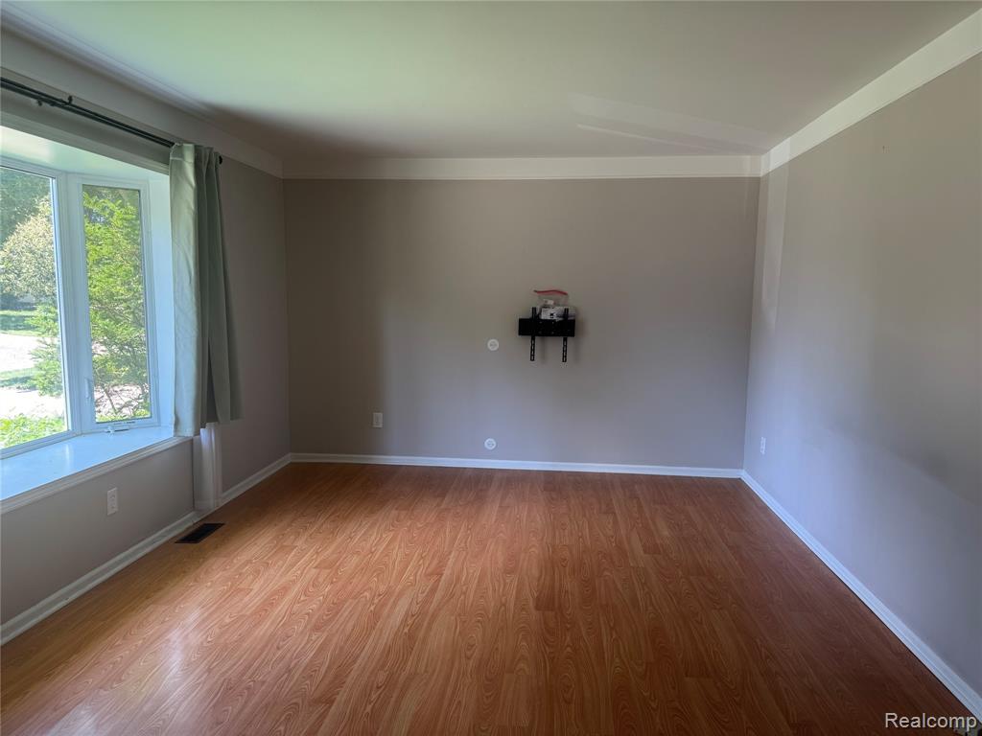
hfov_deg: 71.6
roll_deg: -1.3
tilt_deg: -6.2
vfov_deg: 56.8
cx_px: 491
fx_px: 681
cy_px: 368
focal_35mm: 24
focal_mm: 6.76
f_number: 1.78
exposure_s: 1/121
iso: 80
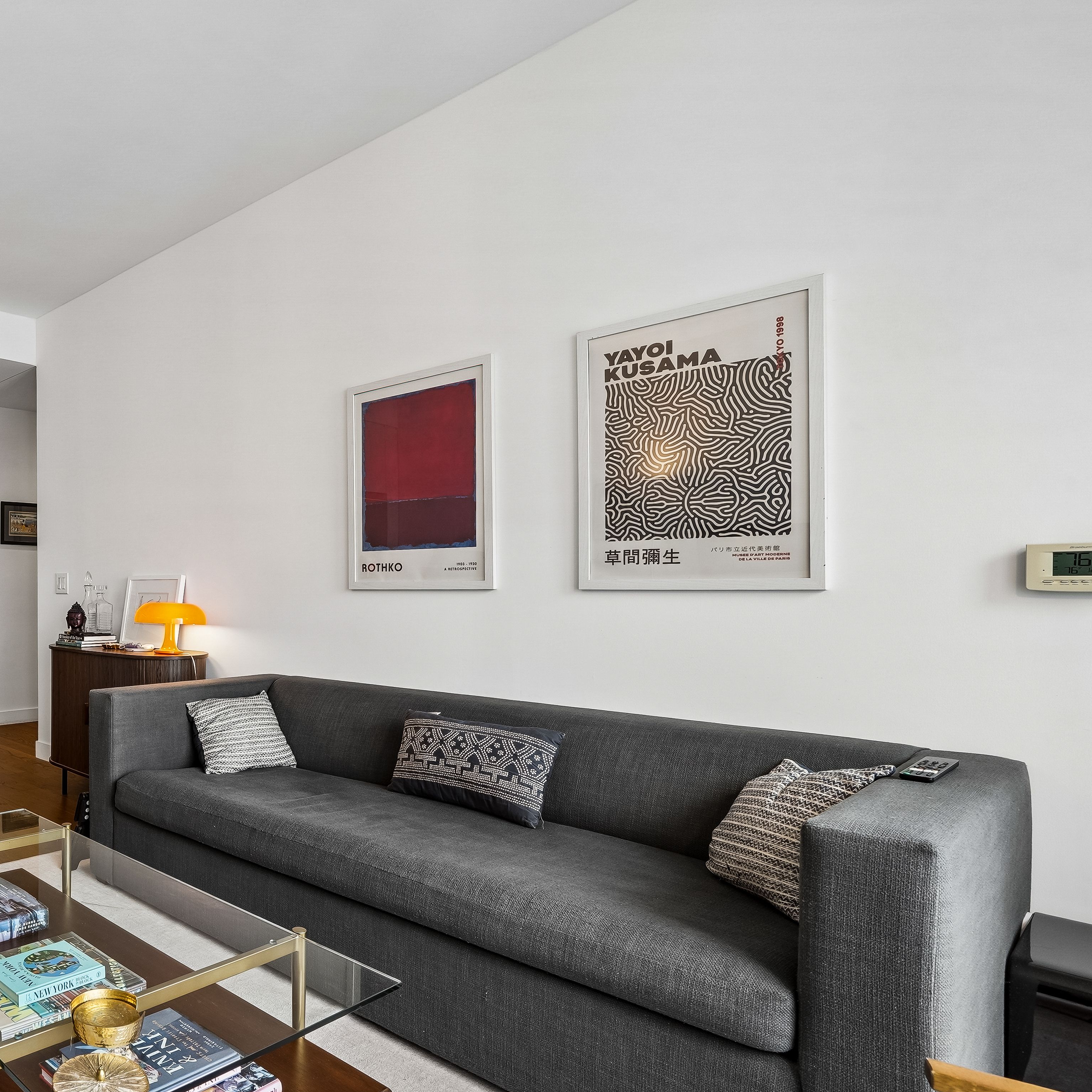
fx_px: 714
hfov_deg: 60.7
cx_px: 70
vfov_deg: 74.8
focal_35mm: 20
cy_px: 577
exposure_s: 1/5
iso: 100
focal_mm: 12
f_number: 10
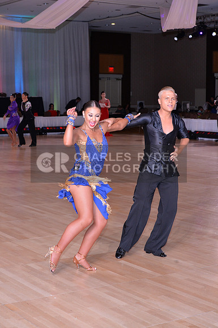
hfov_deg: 19.4
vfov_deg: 28.9
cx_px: 109
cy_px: 164
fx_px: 638
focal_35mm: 70
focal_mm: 70
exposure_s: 1/250
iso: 2000
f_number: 6.3
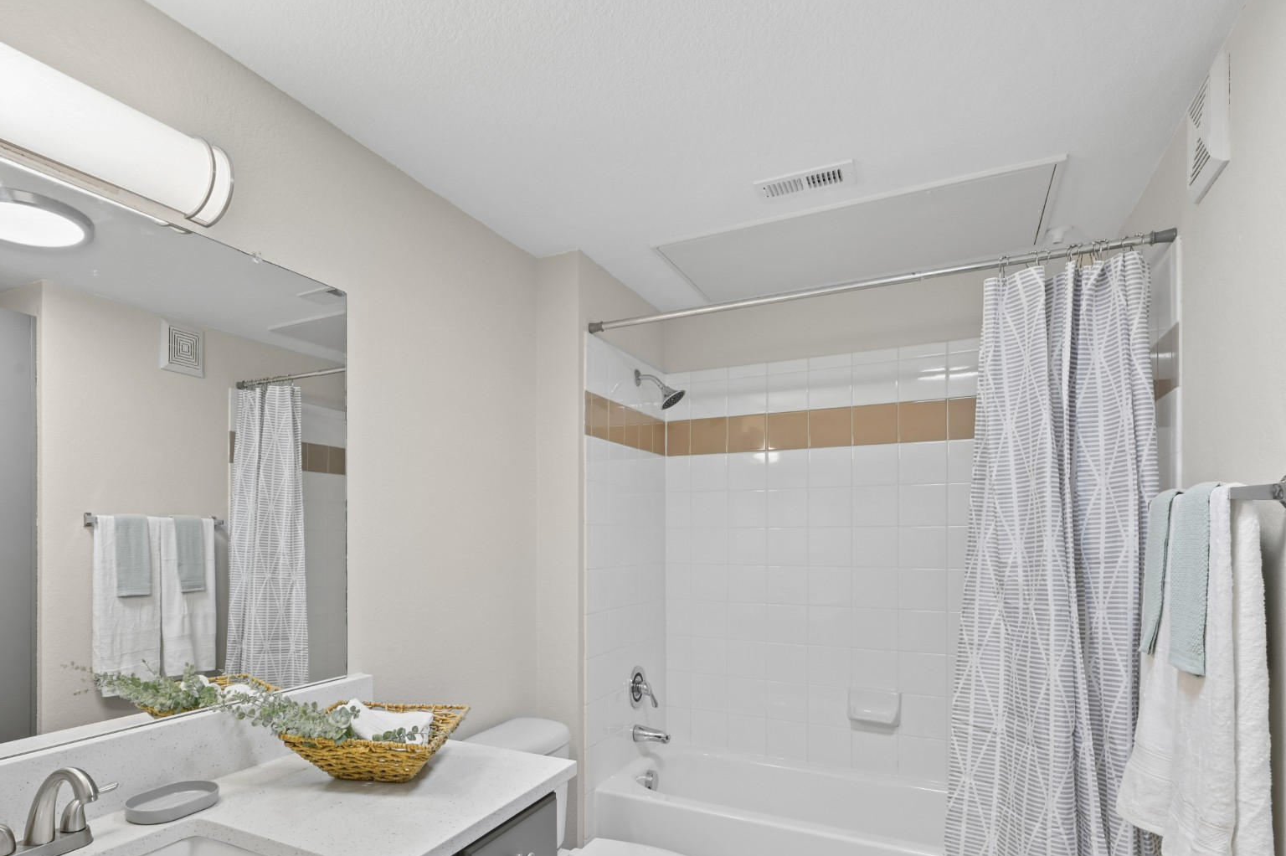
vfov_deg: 59.1
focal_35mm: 21
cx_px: 476
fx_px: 738
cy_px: 554
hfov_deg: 80.5
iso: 100
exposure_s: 1/13
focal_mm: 15.5
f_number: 11
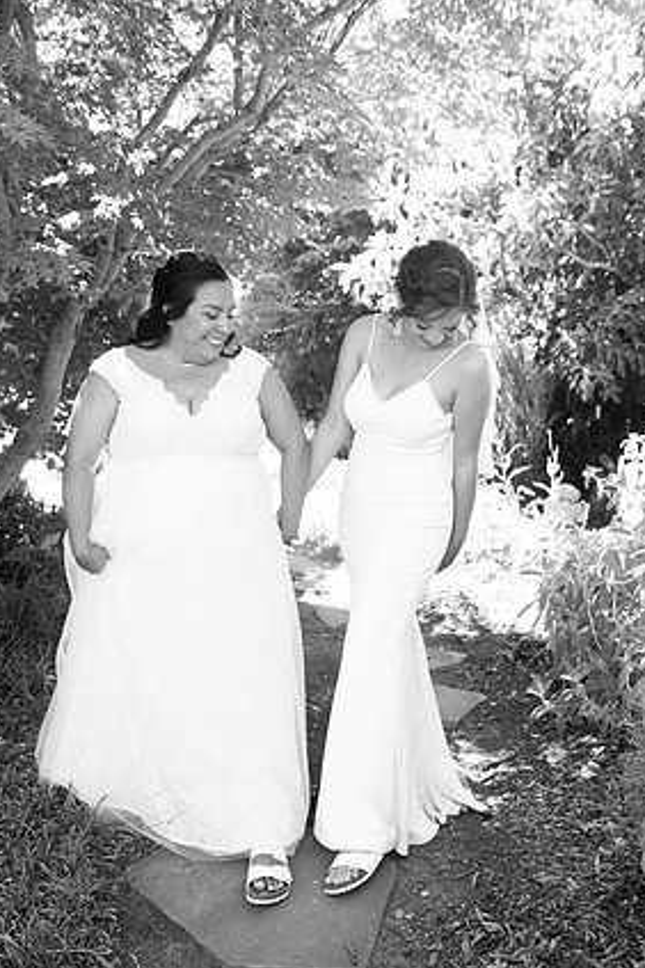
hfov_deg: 40.0
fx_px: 887
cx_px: 327
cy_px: 494
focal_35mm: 33
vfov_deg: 57.2
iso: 640
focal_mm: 31
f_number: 4
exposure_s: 1/320
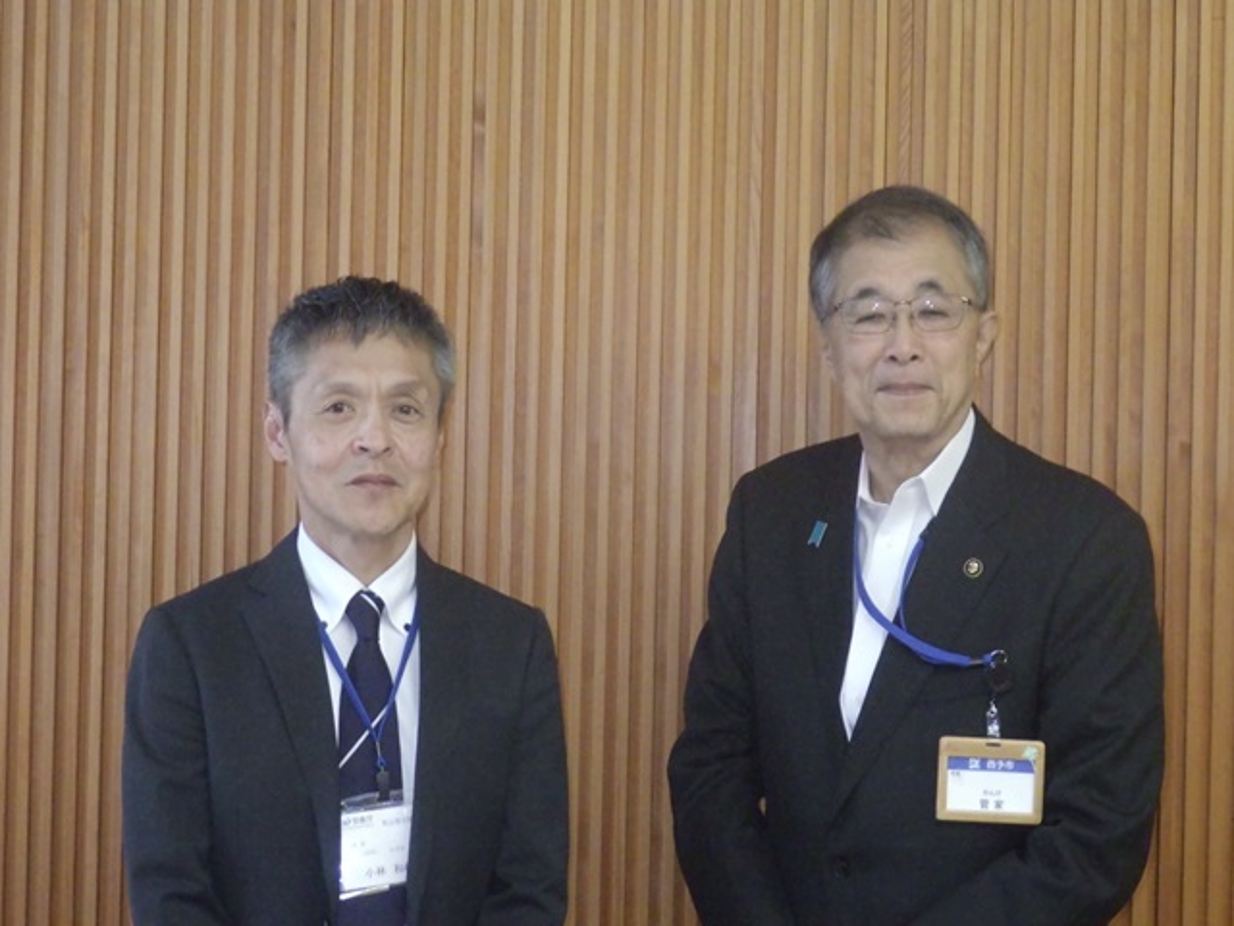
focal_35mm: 62
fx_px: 2210
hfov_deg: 31.2
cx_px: 617
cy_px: 463
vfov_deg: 23.7
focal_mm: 11.1
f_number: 4.6
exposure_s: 1/80
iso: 1600
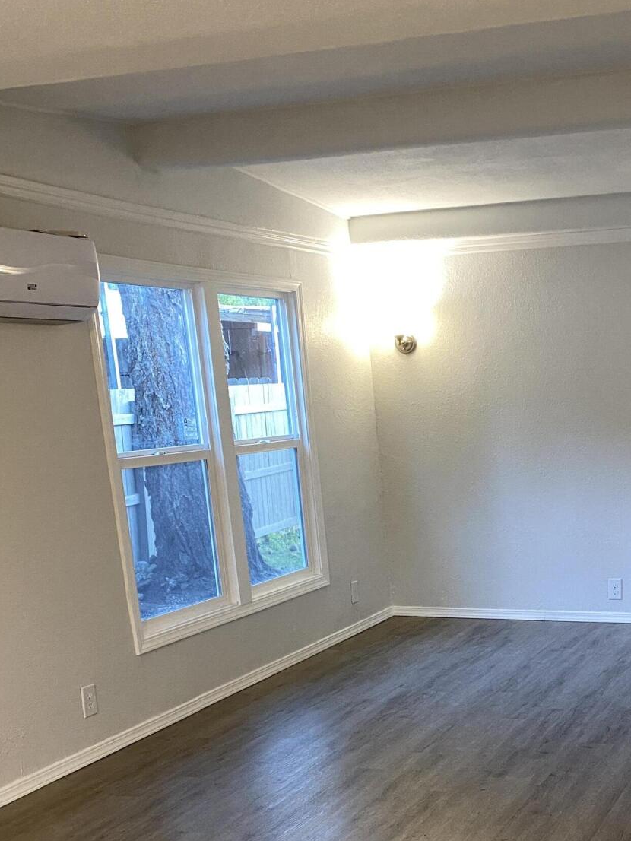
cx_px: 514
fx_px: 1142
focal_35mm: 47
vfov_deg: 38.7
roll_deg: +1.5
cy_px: 684
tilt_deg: -14.8
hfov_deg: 30.1
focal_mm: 4.25
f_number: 1.8
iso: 250
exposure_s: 1/60
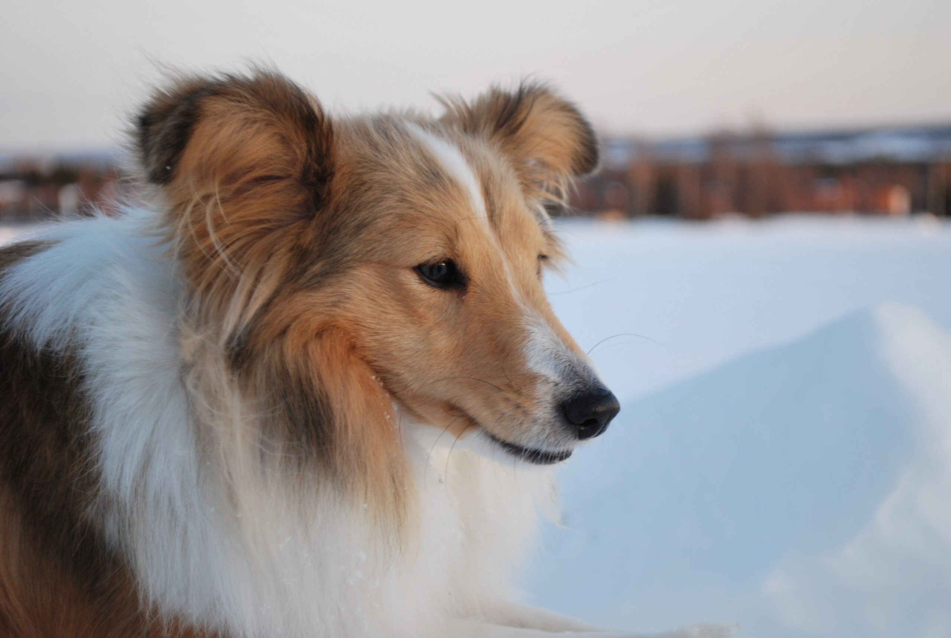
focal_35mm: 82
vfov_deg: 16.6
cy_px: 319
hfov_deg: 24.6
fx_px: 2184
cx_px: 476
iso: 360
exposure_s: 1/125
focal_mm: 55
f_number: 5.6
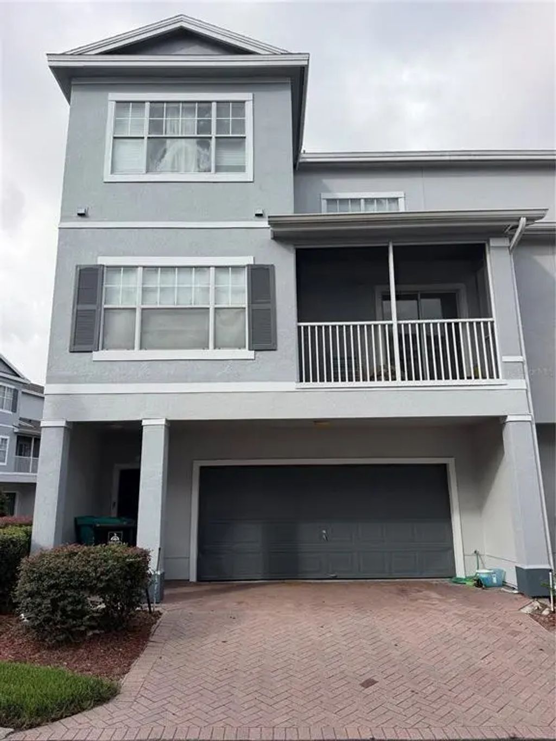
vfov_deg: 71.6
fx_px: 514
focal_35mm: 24
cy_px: 370
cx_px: 278
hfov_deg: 56.8
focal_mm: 6.76
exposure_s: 1/2525
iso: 80
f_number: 1.78
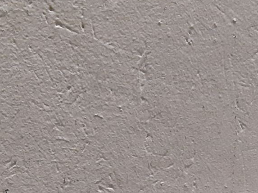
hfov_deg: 21.1
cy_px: 326
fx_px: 693
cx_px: 130
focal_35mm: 93
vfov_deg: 14.3
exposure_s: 1/50
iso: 200
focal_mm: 3.93
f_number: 1.7
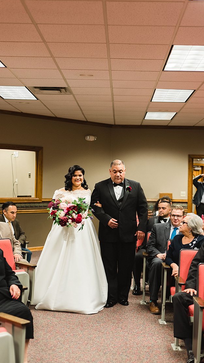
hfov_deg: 22.6
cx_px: 112
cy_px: 182
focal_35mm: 53
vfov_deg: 39.2
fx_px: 509
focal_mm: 50
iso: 800
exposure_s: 1/100
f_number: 2.8
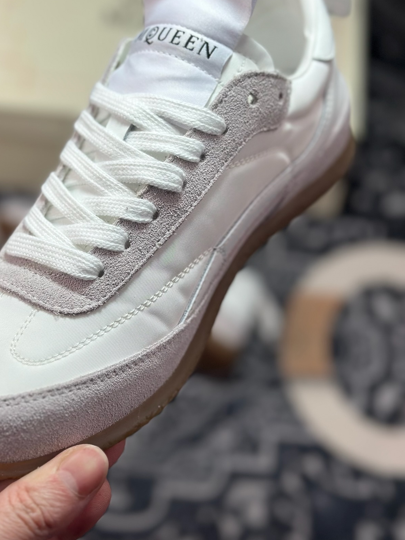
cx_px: 145
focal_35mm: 62
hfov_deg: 23.6
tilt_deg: -57.0
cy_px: 230
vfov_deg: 31.2
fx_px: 967
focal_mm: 6.86
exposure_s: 1/1783
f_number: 1.78
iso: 80
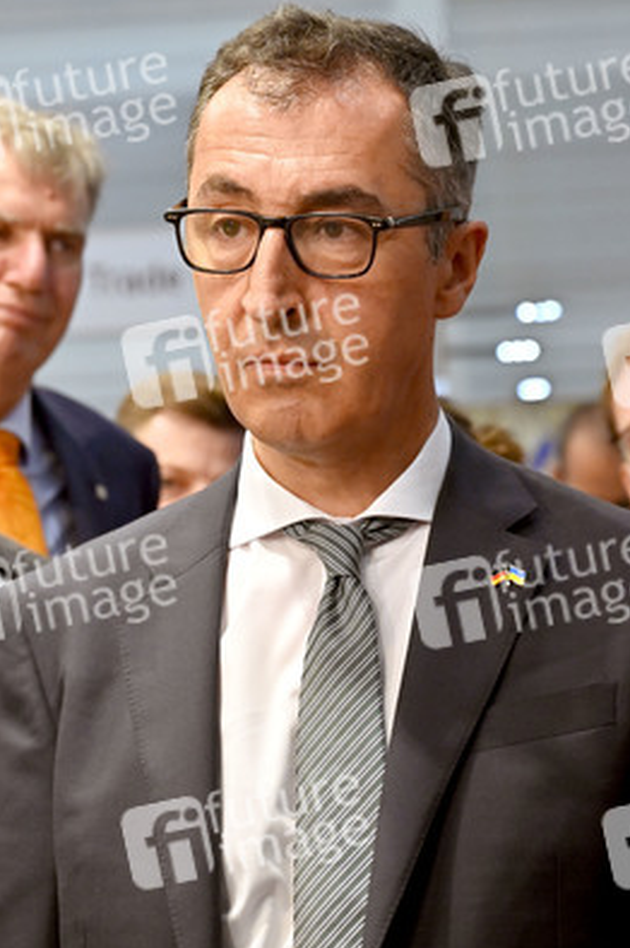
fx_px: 1709
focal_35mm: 65
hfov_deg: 20.9
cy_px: 472
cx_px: 315
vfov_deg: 31.0
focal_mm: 64
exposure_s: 1/320
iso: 2000
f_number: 4
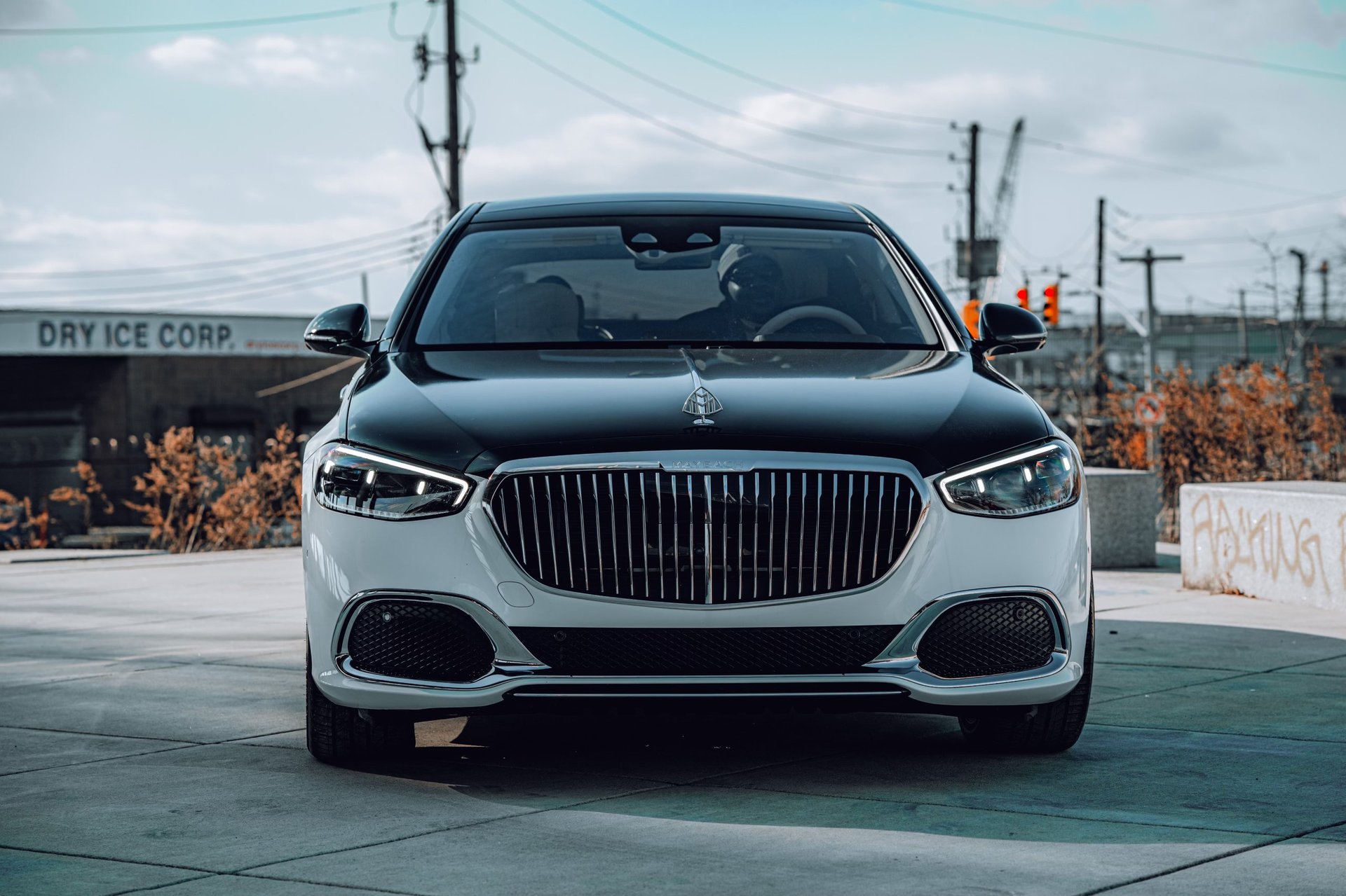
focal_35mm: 85
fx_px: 3177
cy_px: 448
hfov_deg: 23.9
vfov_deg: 16.1
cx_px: 673
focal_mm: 85
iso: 100
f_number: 4
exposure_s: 1/200
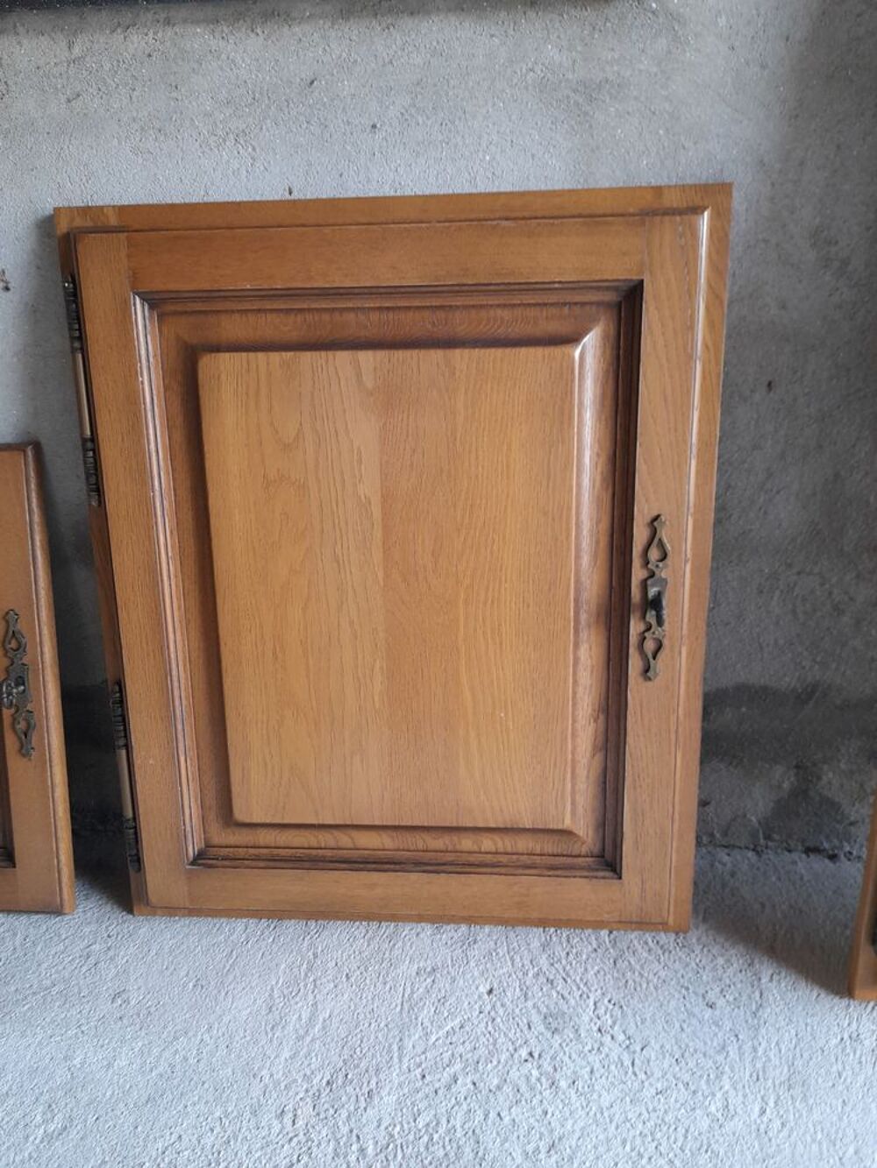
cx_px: 438
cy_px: 584
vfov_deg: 69.4
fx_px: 844
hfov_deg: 54.9
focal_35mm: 25
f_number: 2
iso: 200
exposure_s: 1/50
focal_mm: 4.6
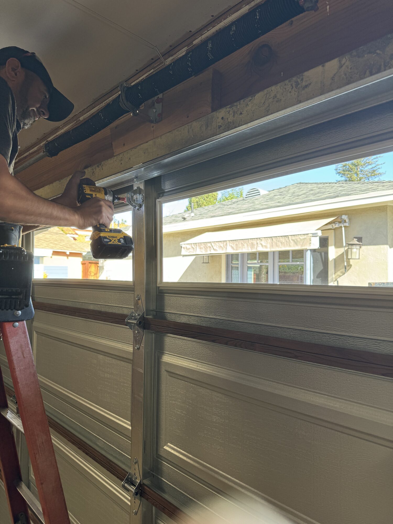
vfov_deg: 71.6
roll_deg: -0.5
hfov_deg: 56.8
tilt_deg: +1.6
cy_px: 262
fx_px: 363
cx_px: 196
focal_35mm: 24
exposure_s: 1/136
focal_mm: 6.86
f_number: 1.78
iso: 50
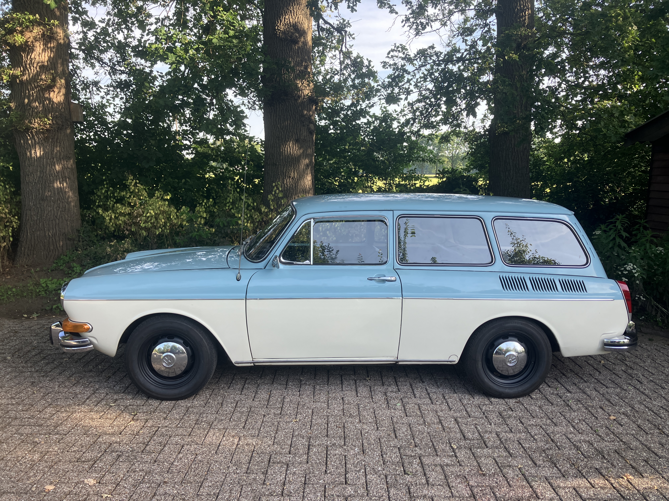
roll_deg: -2.0
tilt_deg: -8.1
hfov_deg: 63.4
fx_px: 541
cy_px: 250
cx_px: 334
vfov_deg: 49.7
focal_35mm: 28
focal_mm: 3.99
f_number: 1.8
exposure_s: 1/239
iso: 25
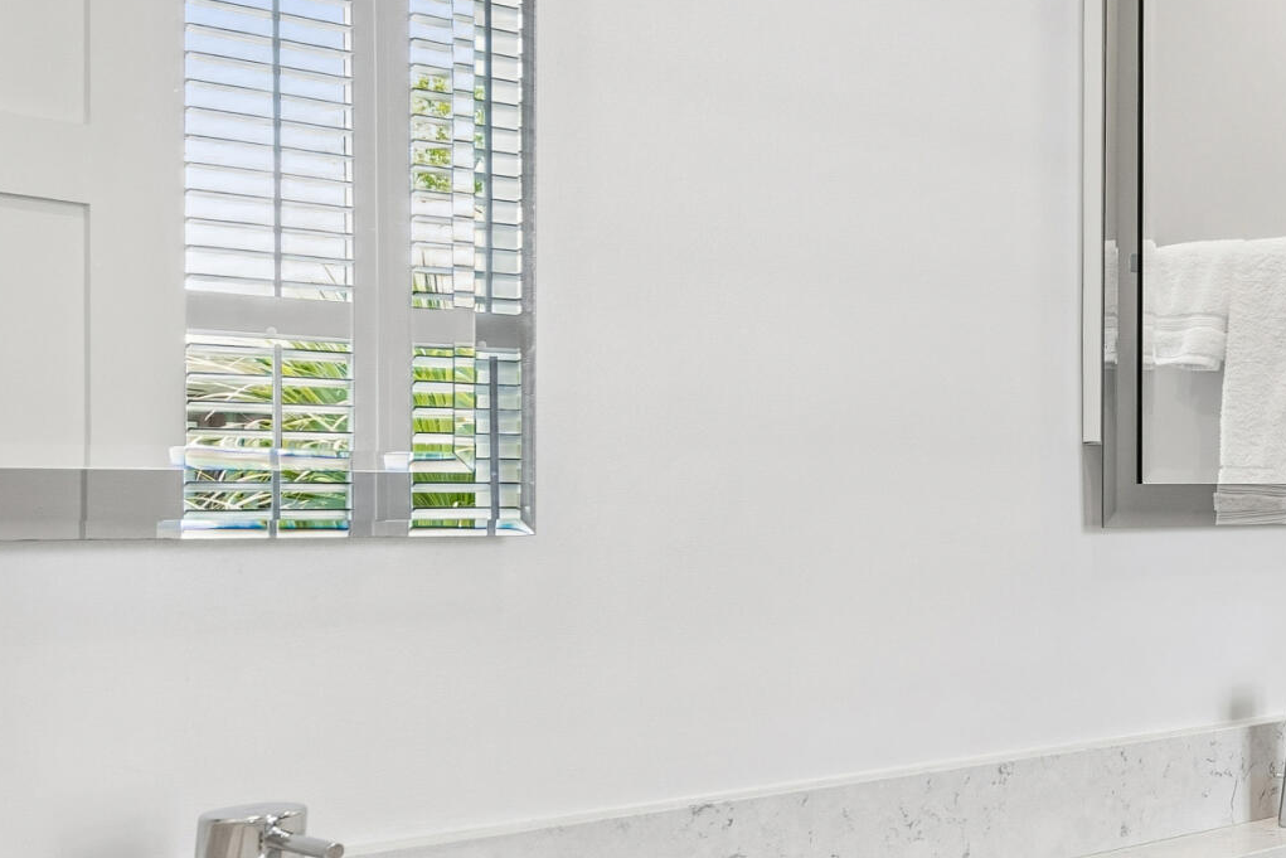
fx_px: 1679
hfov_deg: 33.6
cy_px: 515
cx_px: 1559
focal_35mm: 47
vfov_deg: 28.6
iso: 400
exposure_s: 1/20
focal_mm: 16
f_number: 8
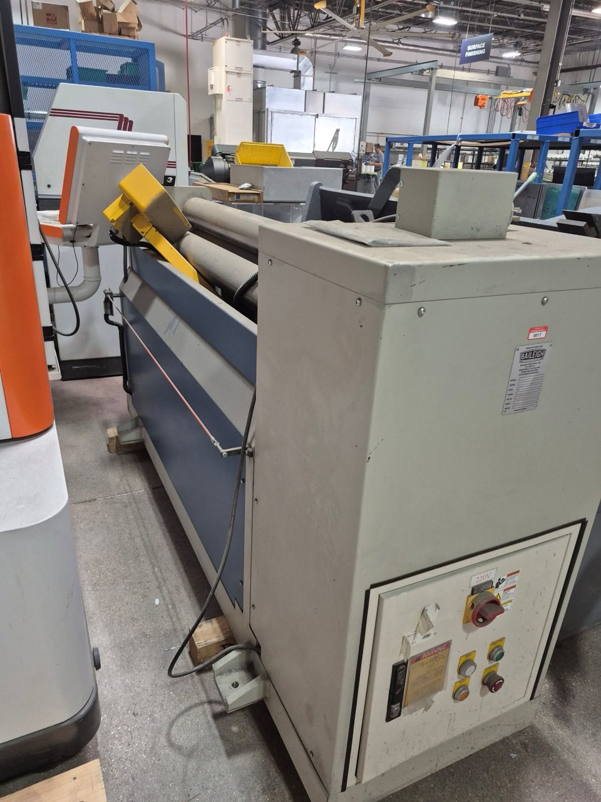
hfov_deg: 58.9
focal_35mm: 23
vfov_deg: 73.9
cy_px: 401
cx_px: 300
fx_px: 532
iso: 320
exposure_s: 1/120
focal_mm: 5.4
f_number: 1.8
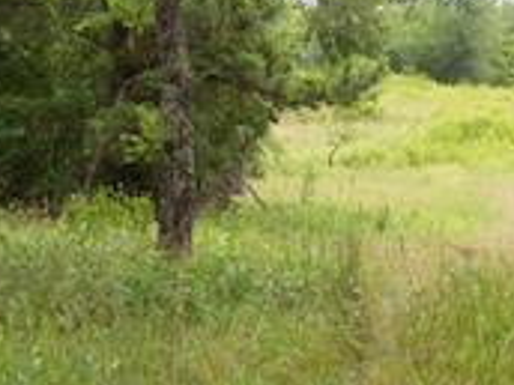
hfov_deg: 13.7
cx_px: 574
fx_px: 2094
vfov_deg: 10.5
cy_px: 100
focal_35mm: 141
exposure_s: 1/350
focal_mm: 8
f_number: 2.8
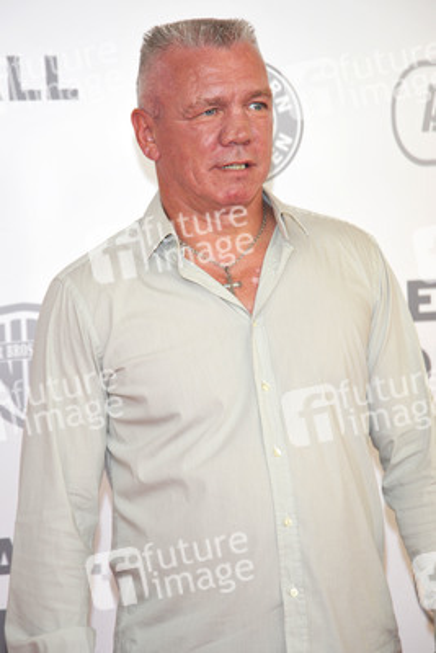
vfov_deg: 17.1
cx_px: 218
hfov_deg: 11.4
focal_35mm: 120
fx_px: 2178
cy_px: 326
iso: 1000
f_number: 5.6
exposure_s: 1/200
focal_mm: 120
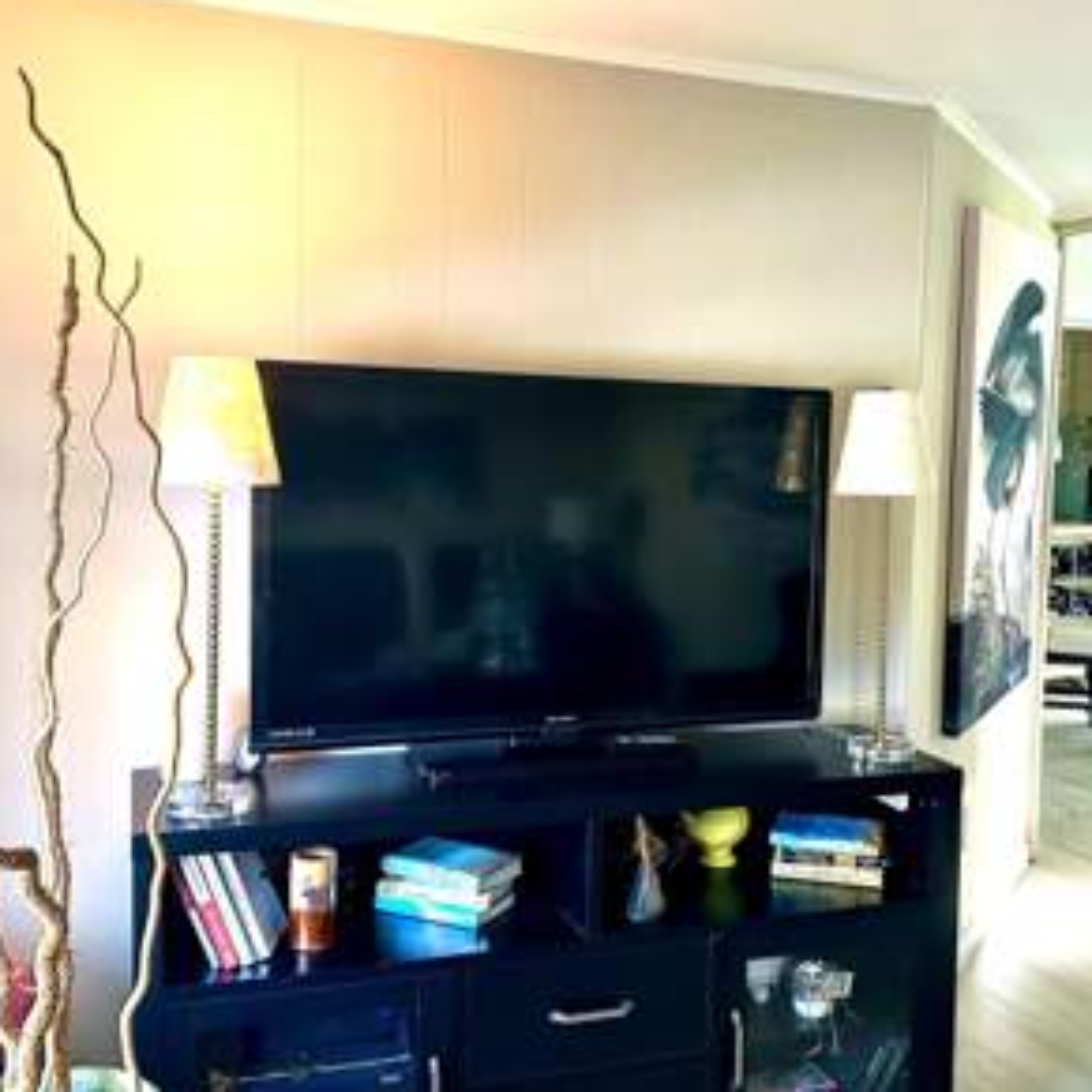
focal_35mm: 35
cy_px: 522
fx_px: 1249
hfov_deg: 47.1
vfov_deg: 47.2
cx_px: 615
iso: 200
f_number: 1.78
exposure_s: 1/60
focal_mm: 6.86
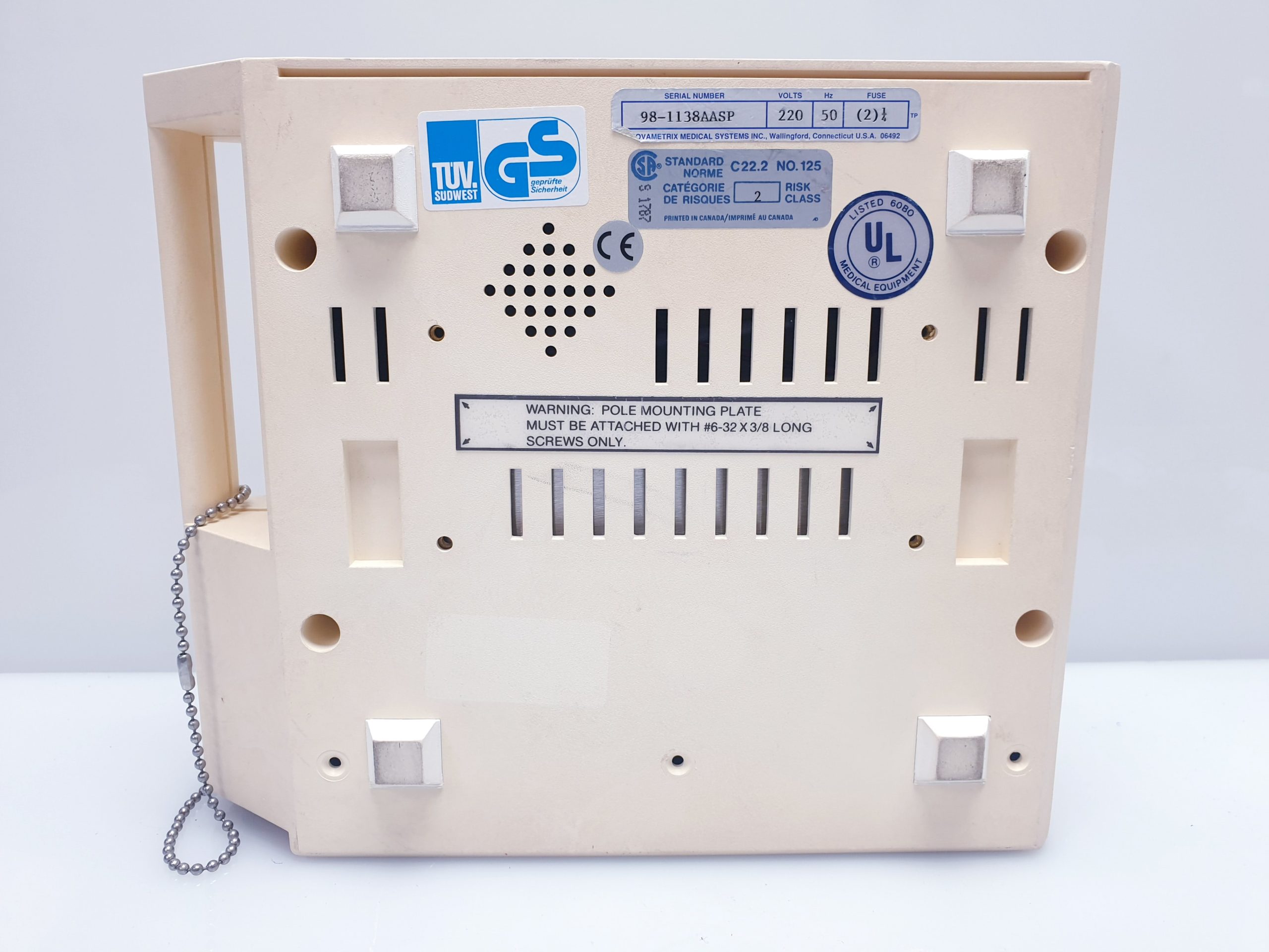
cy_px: 476
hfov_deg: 67.3
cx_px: 634
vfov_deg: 53.1
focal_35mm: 26
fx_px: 953
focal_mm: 4.3
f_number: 2.4
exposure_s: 1/50
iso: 64
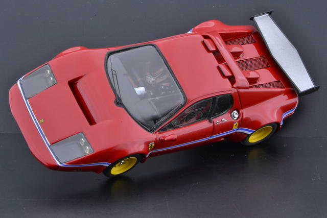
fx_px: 1431
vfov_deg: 8.7
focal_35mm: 158
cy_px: 109
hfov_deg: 13.0
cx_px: 164
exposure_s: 1/4
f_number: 36
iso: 400
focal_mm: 105
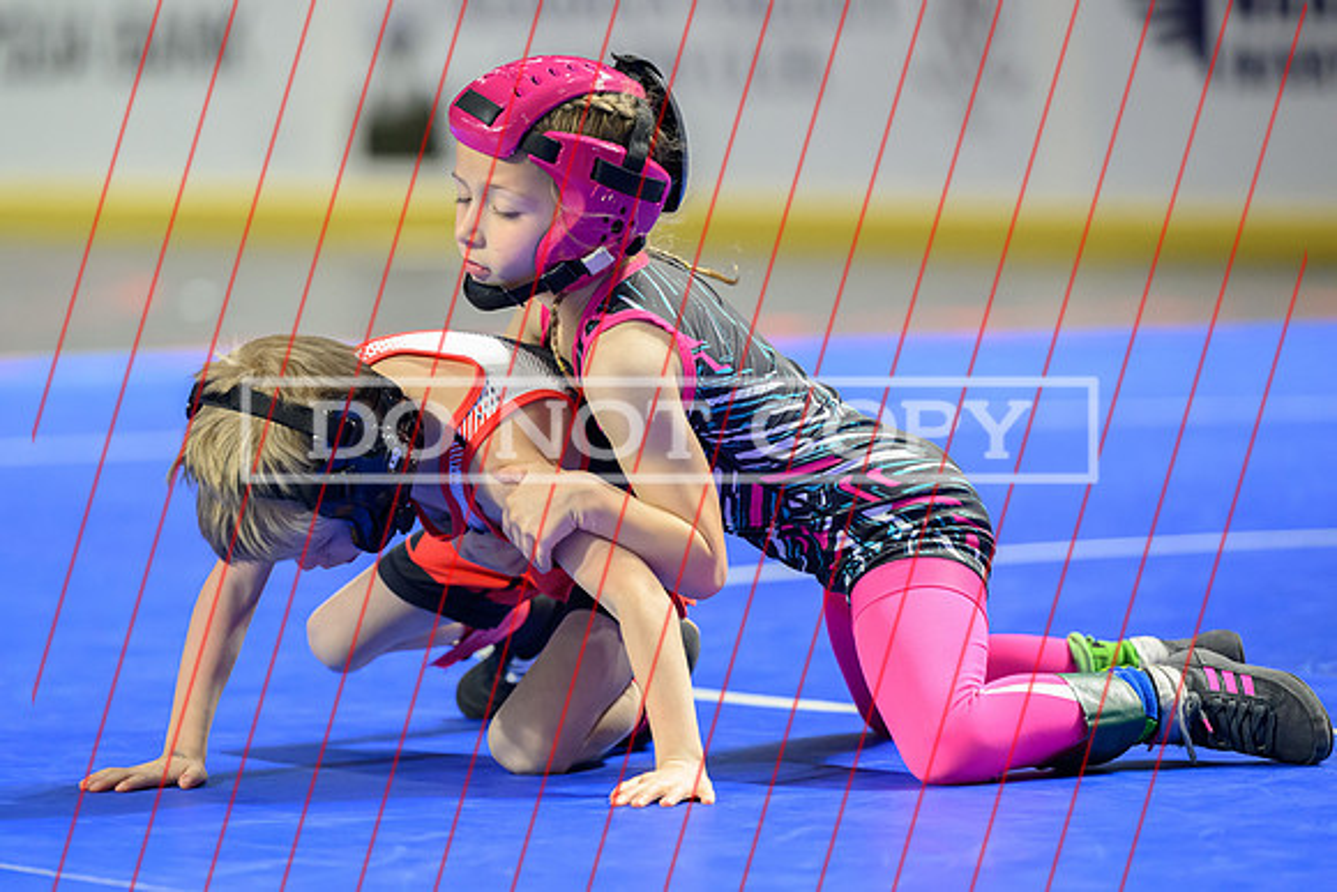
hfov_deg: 9.1
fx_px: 8407
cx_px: 603
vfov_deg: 6.1
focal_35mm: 226
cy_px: 449
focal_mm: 180
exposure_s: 1/800
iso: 5600
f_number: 2.8
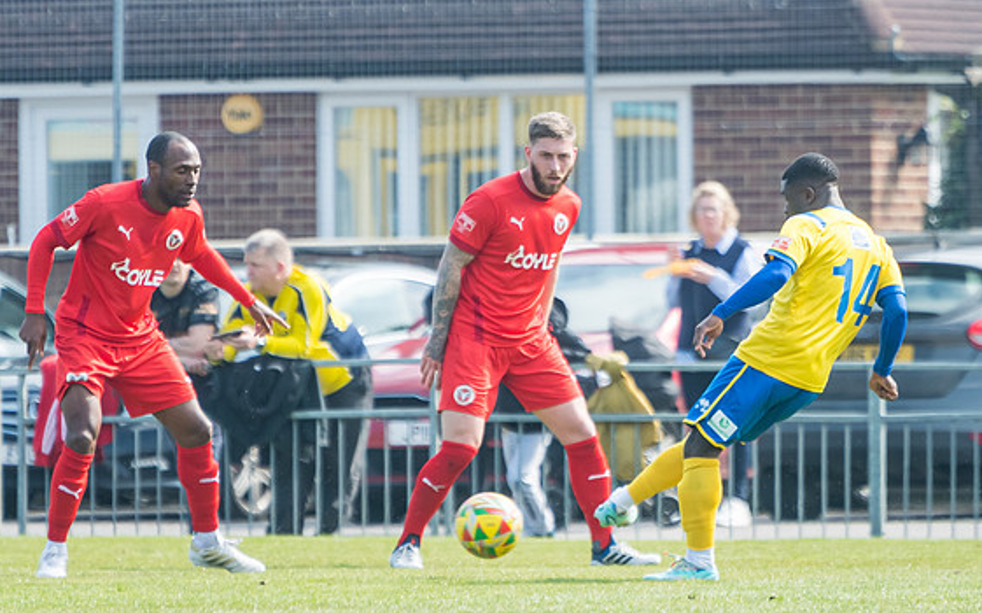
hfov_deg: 3.5
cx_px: 659
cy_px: 359
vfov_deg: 2.2
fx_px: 16157
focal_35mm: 604
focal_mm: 280
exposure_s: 1/1600
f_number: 4
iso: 400
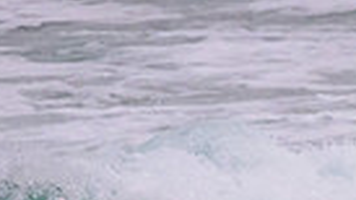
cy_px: 305
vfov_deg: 0.3
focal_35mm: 3548
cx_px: 359
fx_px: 33486
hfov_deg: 0.6
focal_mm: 800
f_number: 11
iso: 4500
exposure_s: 1/1250
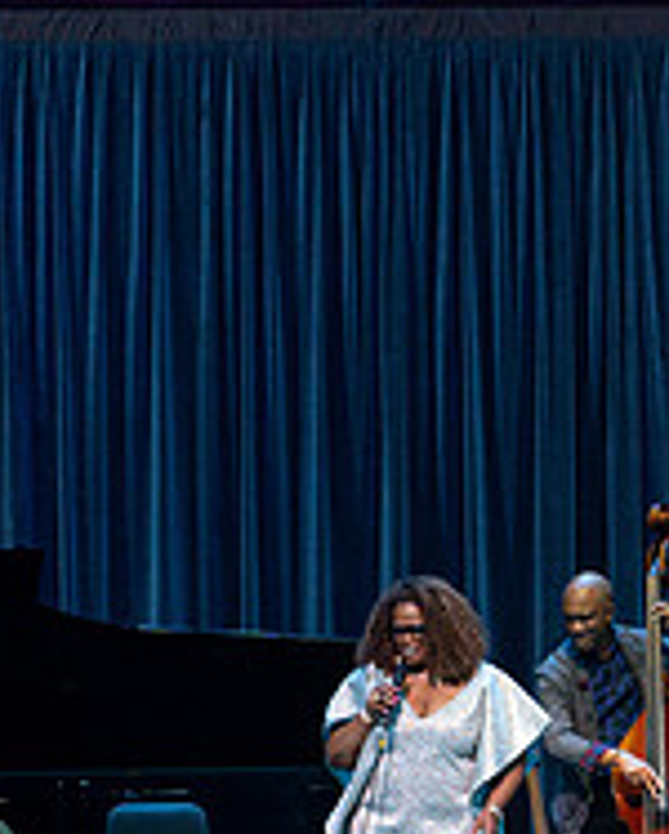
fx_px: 9439
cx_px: 549
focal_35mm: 382
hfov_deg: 4.1
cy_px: 835
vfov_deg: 5.0
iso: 2500
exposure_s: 1/250
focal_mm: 115
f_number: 6.3
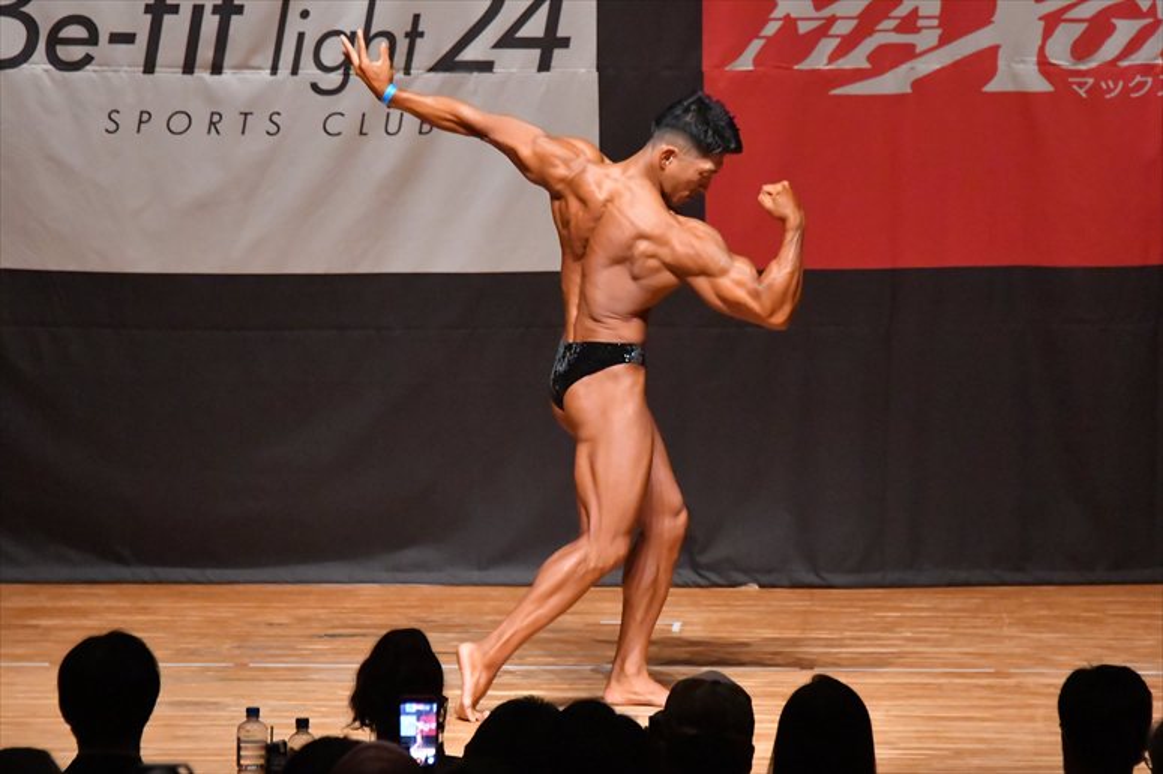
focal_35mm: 270
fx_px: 8718
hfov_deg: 7.6
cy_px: 387
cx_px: 582
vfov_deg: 5.1
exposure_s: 1/400
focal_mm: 180
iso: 12800
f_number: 5.6
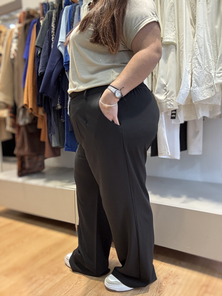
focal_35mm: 30
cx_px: 111
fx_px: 257
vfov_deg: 60.0
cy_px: 148
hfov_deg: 46.8
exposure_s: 1/50
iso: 160
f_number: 1.9
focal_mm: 2.69
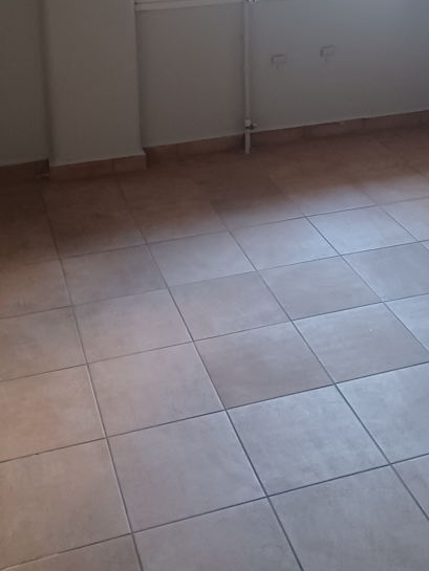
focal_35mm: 52
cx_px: 228
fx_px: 859
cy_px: 51
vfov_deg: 34.6
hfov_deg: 28.0
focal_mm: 4.6
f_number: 1.8
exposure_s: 1/33.3
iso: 400
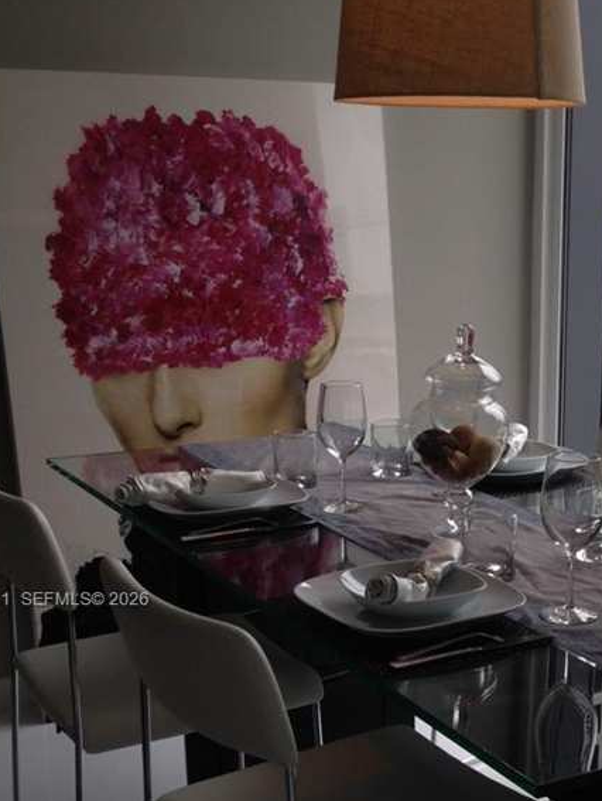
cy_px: 600
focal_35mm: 62
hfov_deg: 23.3
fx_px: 1436
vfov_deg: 30.7
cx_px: 482
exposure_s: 1/174
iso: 50
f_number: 2.4
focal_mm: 4.12
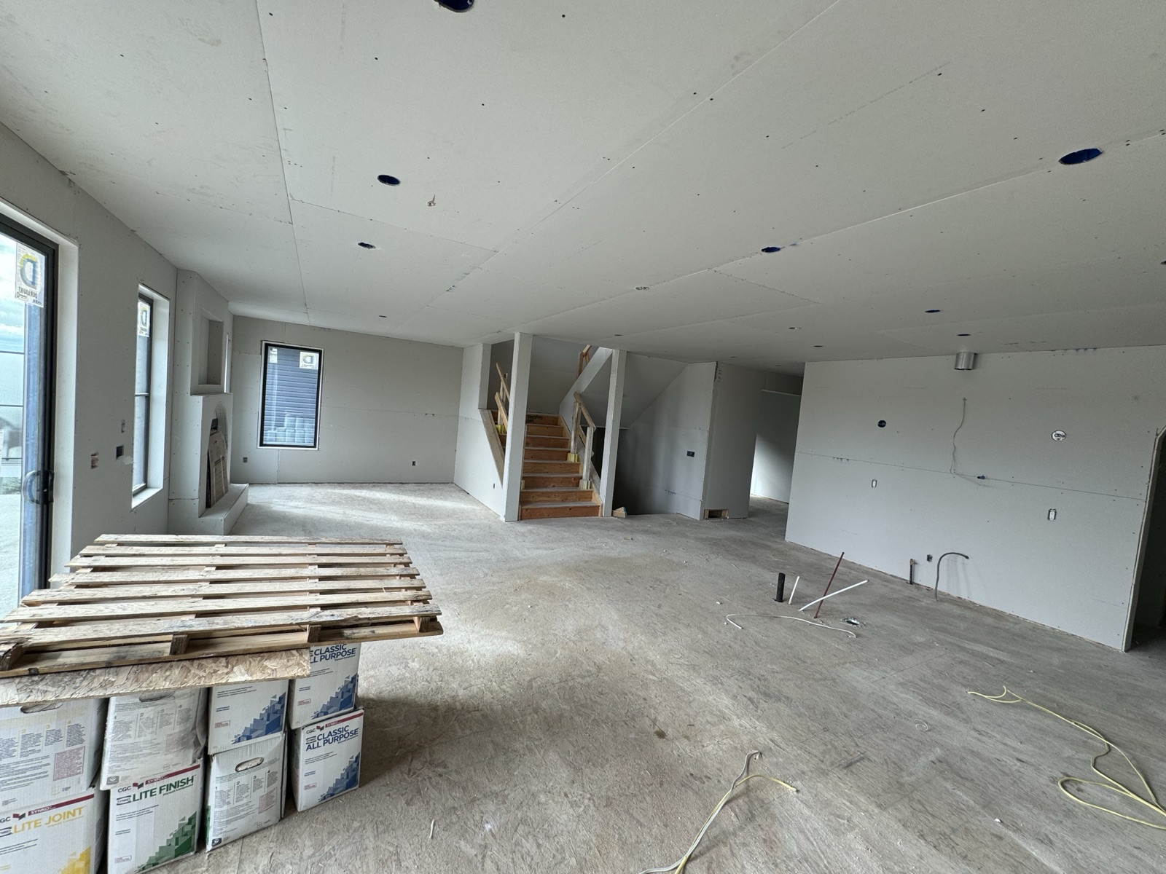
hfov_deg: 102.1
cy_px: 437
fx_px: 472
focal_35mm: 14
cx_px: 583
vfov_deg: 85.7
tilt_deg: -3.6
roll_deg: -5.2
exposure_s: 1/99
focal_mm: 2.22
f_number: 2.2
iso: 50
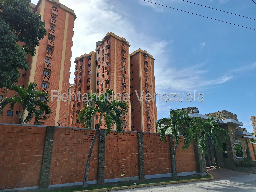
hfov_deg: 73.9
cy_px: 96
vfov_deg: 58.9
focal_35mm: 23
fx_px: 170
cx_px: 128
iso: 40
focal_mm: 5.54
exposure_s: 1/2933
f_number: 1.8
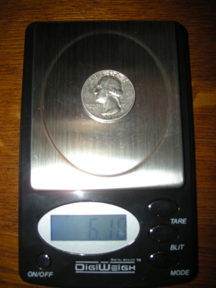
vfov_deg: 50.1
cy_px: 151
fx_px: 308
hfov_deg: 38.7
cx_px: 107
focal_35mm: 37
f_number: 5.7
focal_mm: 5.7
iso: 50
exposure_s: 1/60
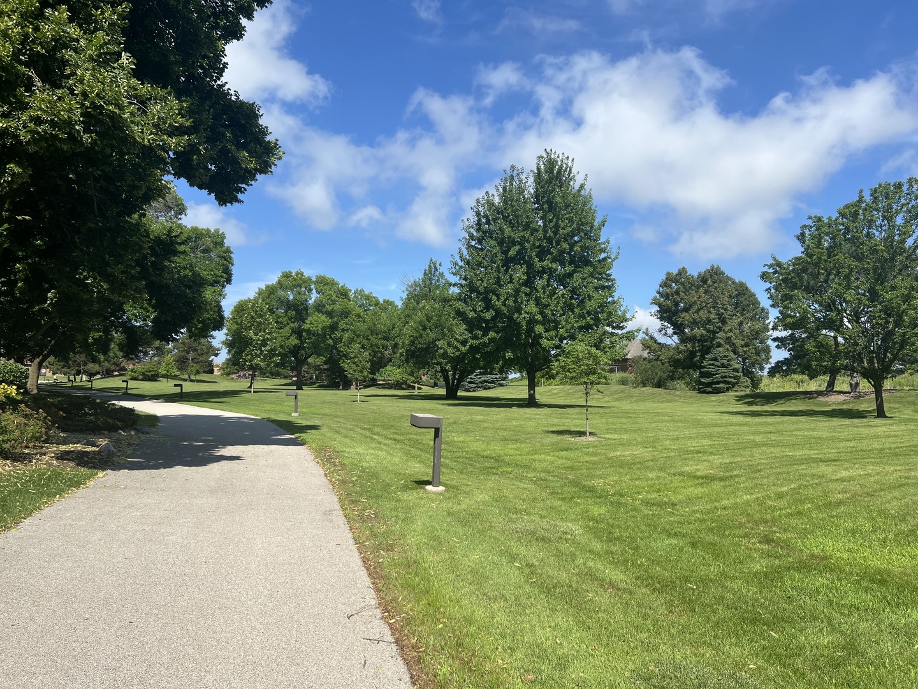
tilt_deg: +2.8
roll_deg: -2.6
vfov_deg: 53.1
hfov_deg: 67.3
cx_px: 459
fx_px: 690
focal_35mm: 26
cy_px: 344
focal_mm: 5.7
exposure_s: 1/3968
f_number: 1.5
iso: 50
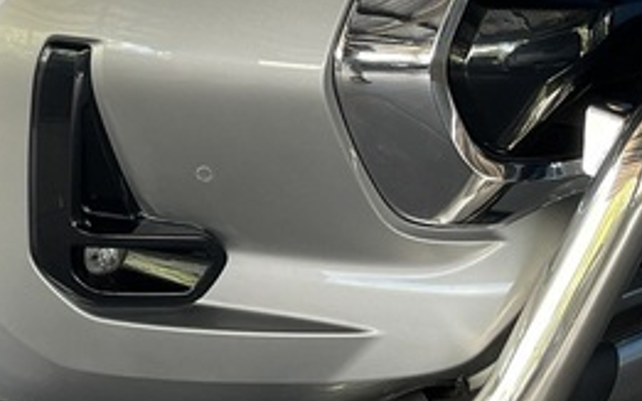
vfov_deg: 12.2
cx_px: 64
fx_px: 1819
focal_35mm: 104
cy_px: -133
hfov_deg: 19.6
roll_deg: -0.1
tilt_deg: -15.9
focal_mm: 5.1
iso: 80
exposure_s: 1/100
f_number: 1.6
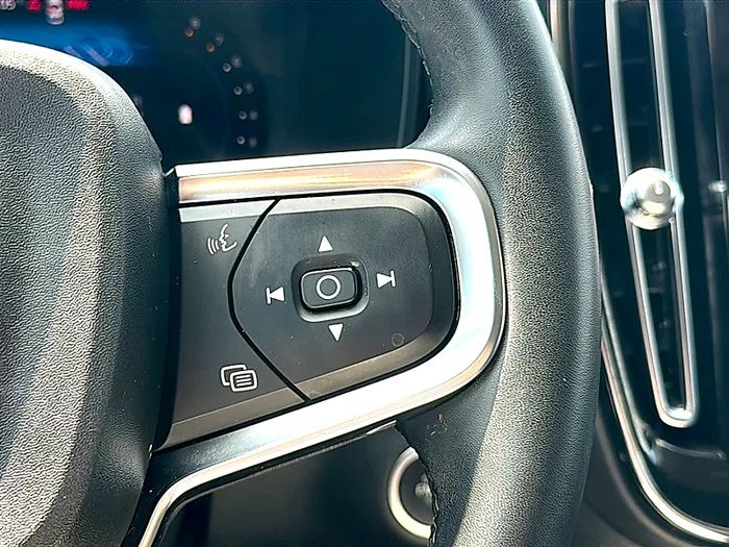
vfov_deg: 32.2
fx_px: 948
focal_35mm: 45
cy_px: 274
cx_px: 364
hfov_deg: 42.1
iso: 80
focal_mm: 6.86
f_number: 1.78
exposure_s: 1/276
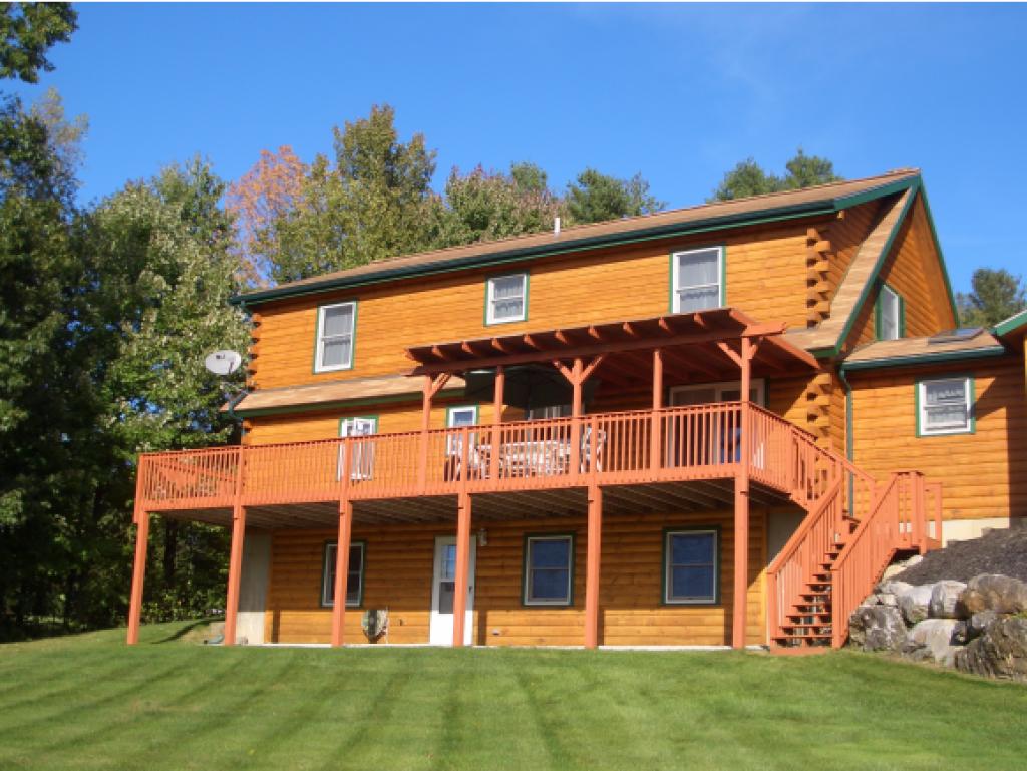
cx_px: 514
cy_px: 386
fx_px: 1454
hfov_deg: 38.9
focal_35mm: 49
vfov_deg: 29.7
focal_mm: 8.2
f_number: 5
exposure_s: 1/250
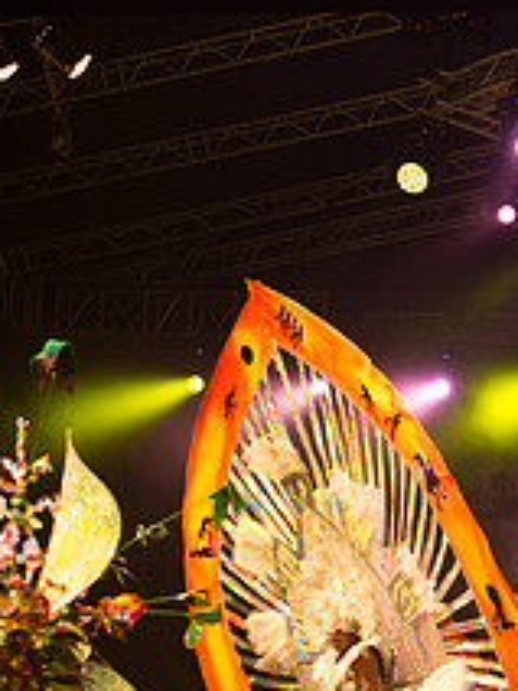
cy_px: 460
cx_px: 580
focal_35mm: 184
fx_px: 3671
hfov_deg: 8.0
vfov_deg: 10.7
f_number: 5.6
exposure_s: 1/320
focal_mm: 70
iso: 2000
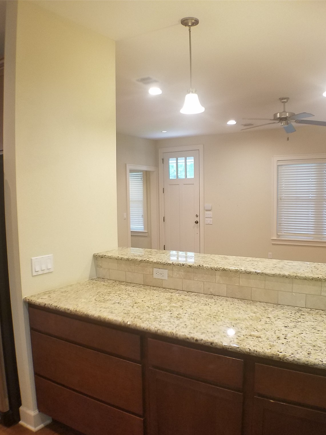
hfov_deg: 40.6
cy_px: 219
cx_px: 187
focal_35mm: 35
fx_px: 439
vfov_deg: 52.6
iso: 160
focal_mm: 4.2
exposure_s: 1/24
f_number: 1.7
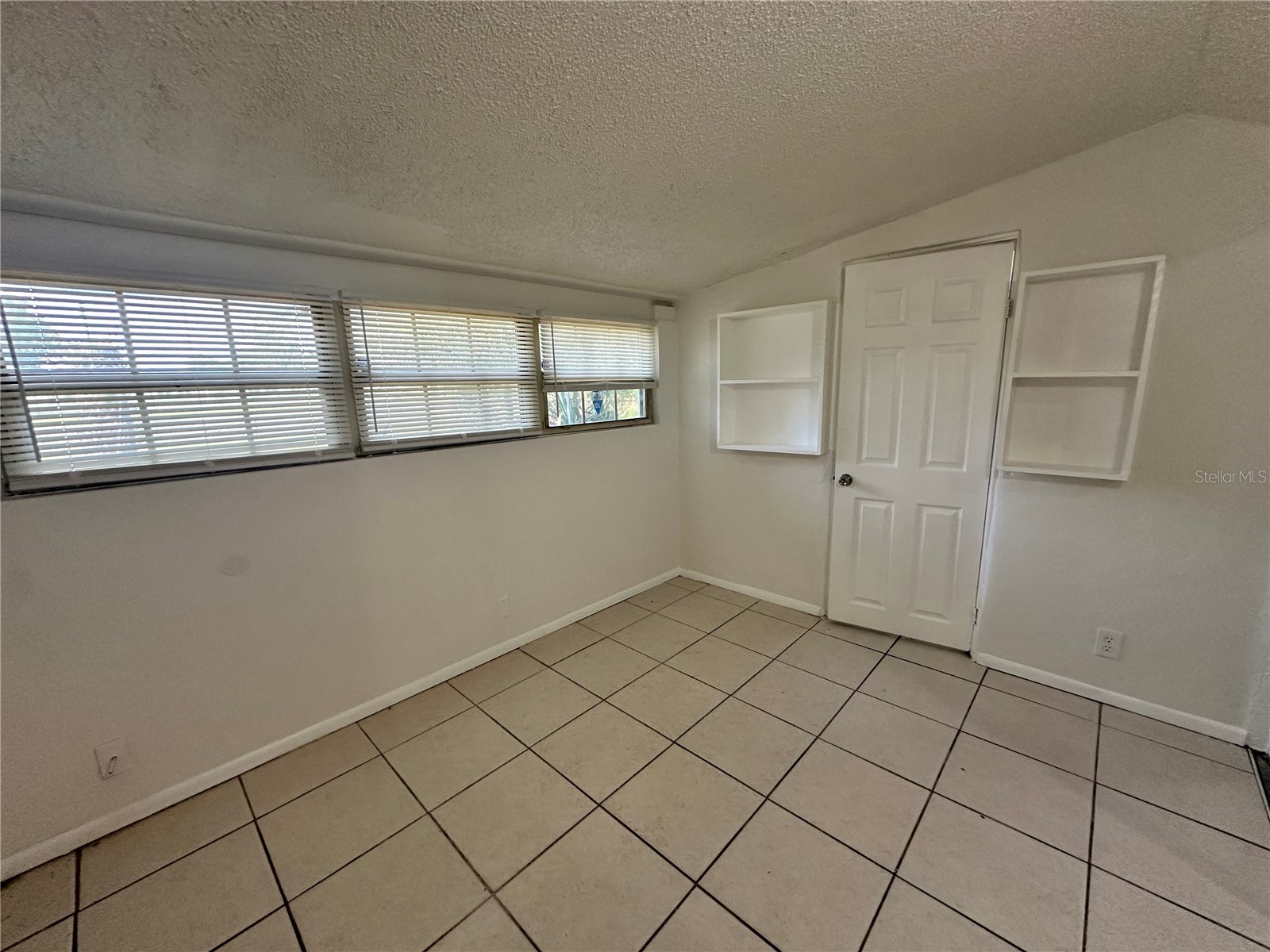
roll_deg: +1.4
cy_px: 476
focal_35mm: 14
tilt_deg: -10.6
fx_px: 514
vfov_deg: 85.7
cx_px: 635
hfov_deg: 102.1
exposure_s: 1/120
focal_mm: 2.22
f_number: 2.2
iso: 200
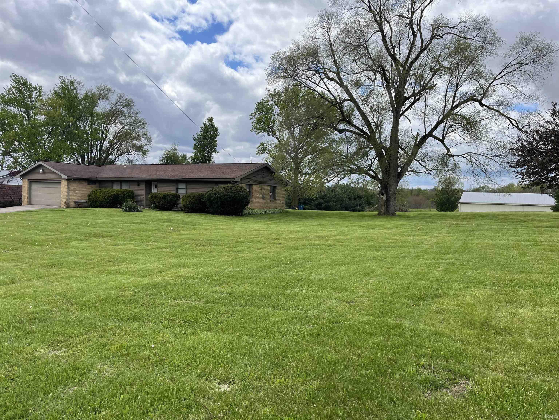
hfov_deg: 67.3
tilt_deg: -2.1
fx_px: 420
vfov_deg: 53.1
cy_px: 210
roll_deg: -1.8
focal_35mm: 26
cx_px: 280
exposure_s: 1/2571
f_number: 1.6
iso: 50
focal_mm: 5.1
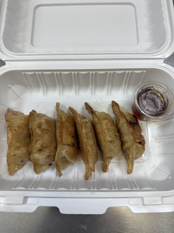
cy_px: 116
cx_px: 87
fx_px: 161
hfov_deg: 56.8
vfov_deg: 71.6
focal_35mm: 24
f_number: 1.78
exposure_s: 1/103
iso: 125
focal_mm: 6.76
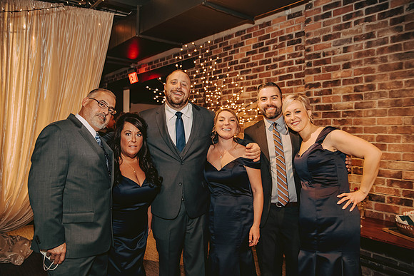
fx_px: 322
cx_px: 207
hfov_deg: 65.5
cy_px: 138
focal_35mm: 28
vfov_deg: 46.4
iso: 1250
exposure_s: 1/60
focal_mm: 28
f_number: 3.2
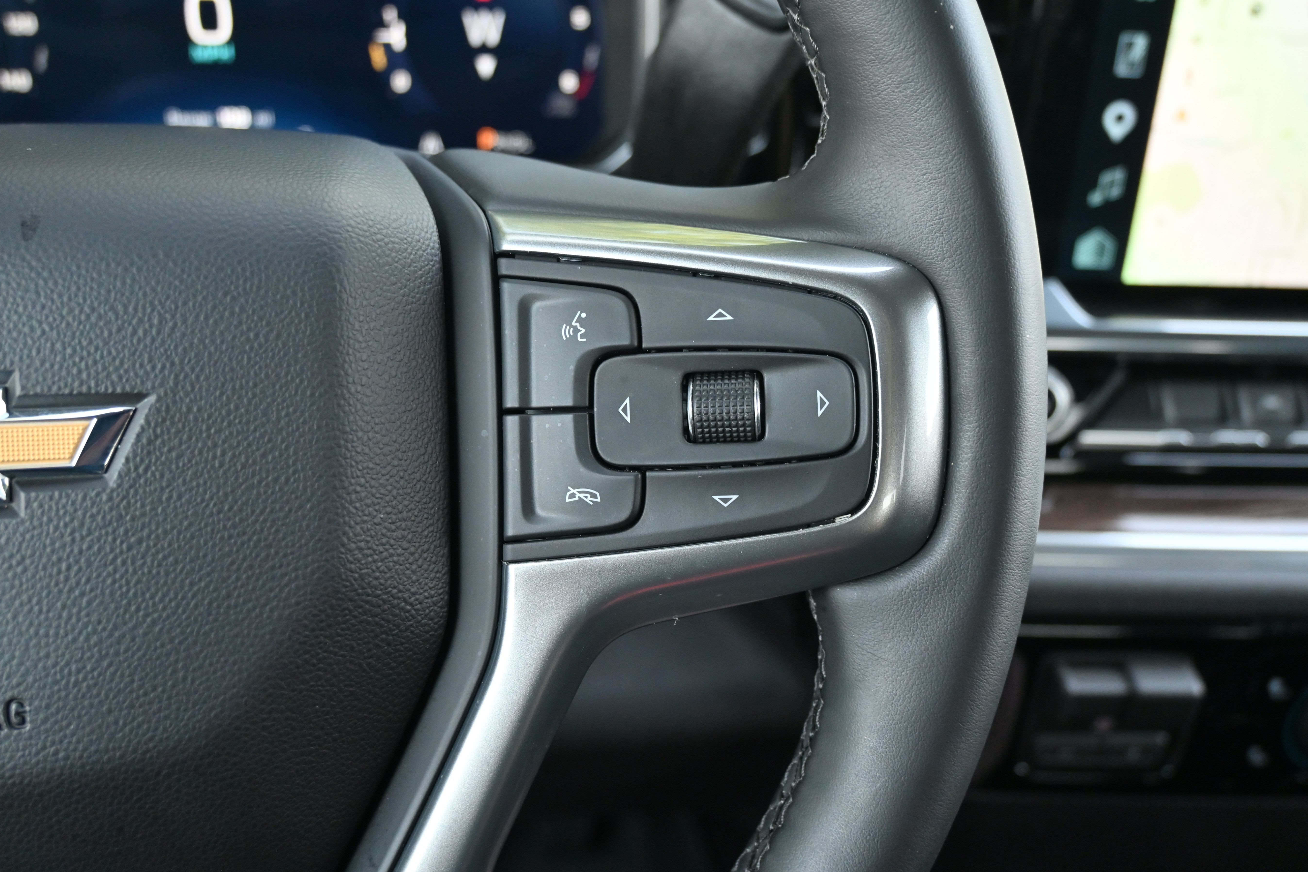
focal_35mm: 34
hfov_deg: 55.8
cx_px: 644
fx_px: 1235
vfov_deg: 38.9
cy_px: 432
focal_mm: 22
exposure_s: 1/125
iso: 1000
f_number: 4
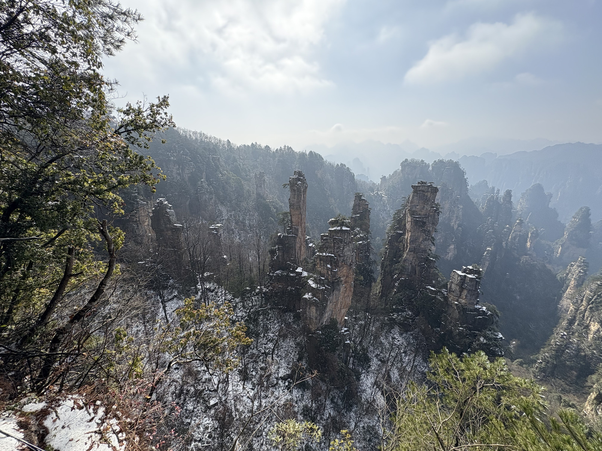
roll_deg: +1.0
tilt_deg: -18.6
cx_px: 301
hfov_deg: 102.1
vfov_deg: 85.7
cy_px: 226
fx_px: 243
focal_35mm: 14
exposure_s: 1/1449
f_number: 2.2
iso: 64
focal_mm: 2.22
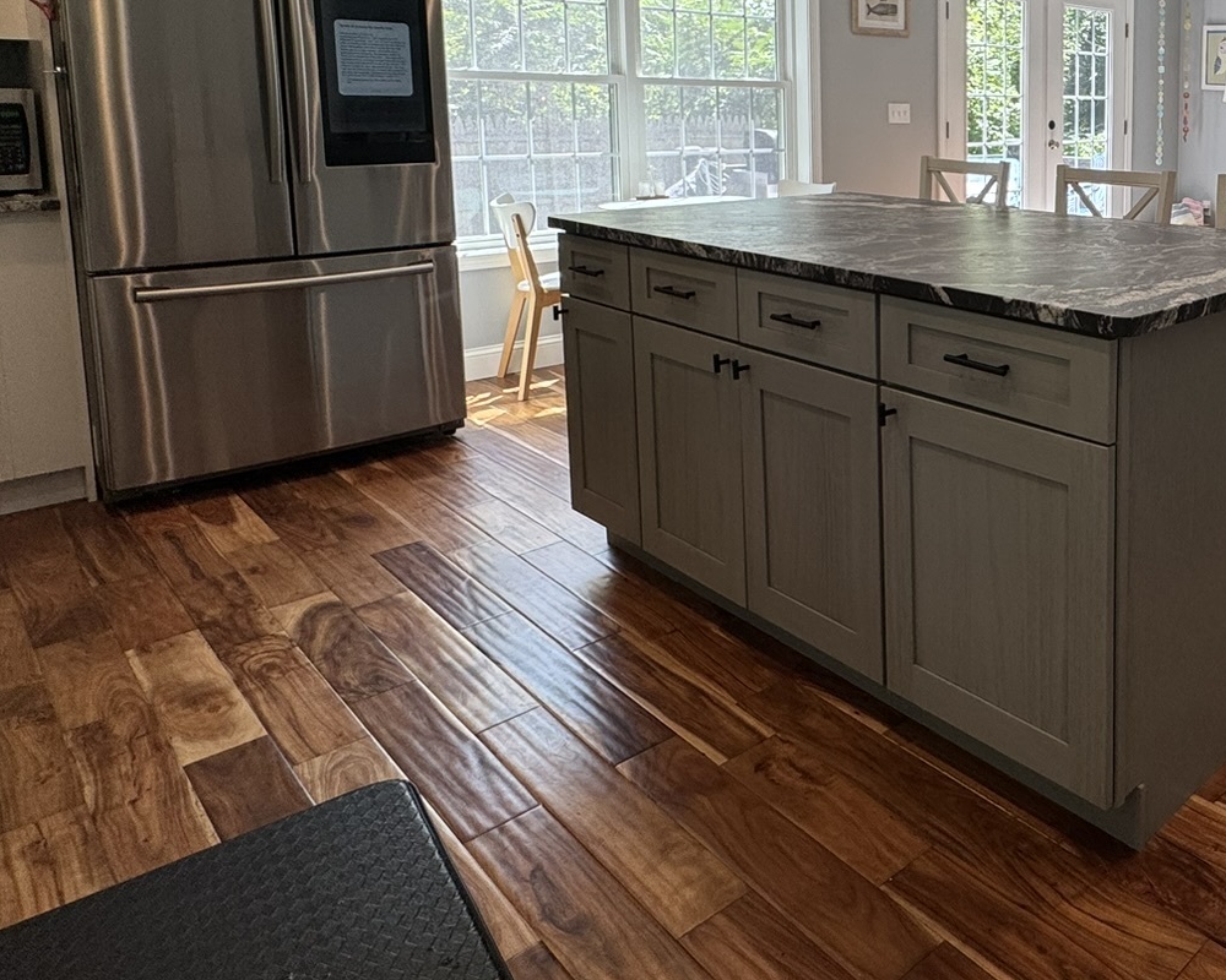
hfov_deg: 53.9
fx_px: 1016
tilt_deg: -7.1
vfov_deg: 49.0
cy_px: 216
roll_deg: -1.2
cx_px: 1116
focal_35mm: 28
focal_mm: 2.22
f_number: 2.2
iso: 64
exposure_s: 1/120
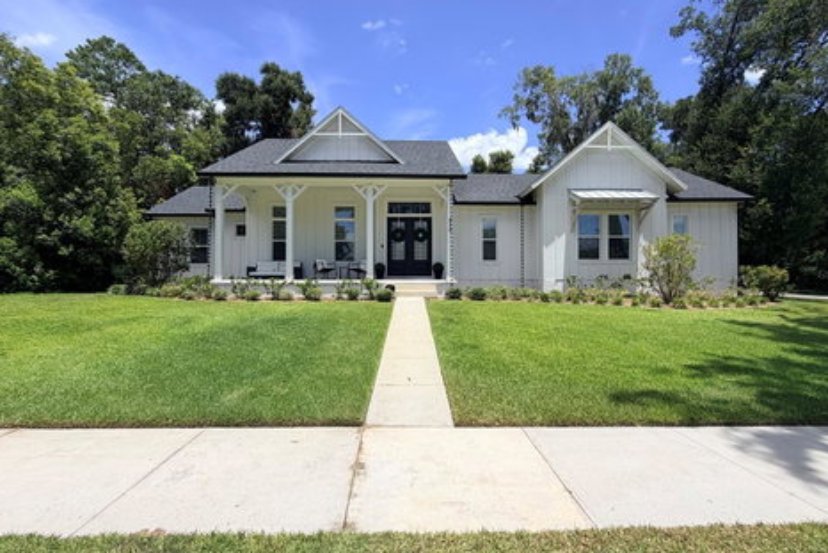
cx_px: 418
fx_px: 368
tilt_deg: +2.5
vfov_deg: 73.8
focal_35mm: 16
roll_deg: +0.7
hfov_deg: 96.7
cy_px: 274
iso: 20
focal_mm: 2.22
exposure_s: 1/1087
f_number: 2.2
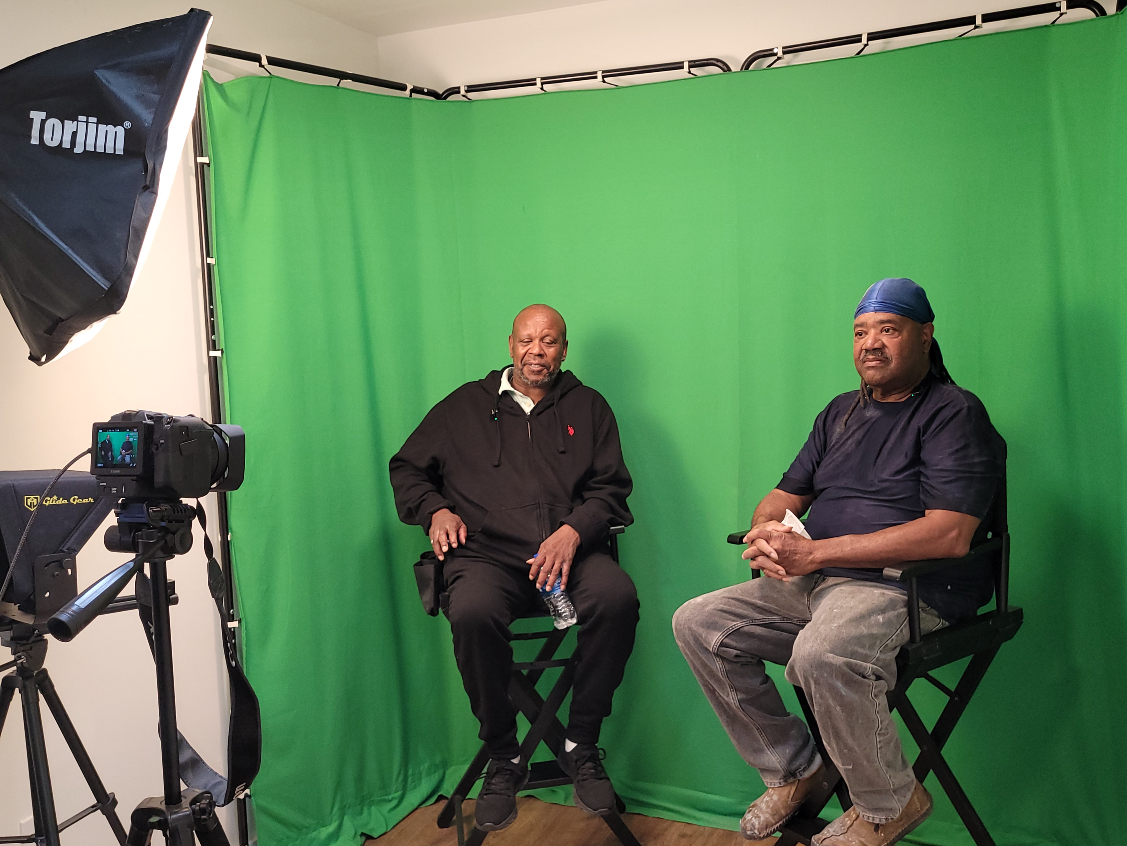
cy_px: 423
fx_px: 846
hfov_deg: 67.3
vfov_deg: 53.1
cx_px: 564
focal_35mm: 26
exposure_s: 1/30
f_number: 1.8
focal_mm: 5.4
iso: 100
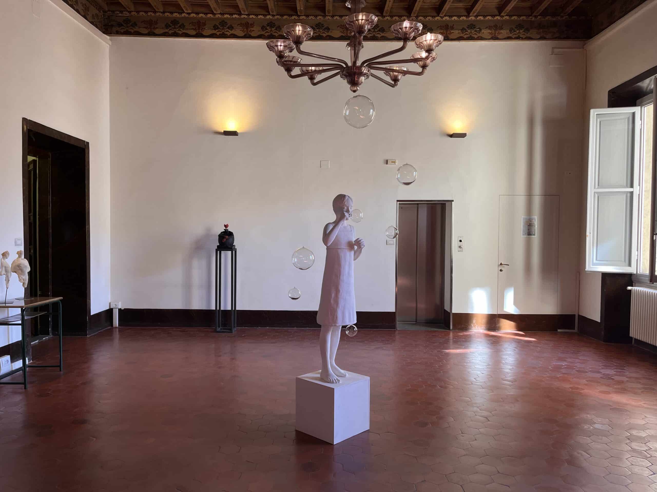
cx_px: 328
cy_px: 246
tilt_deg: -2.2
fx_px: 493
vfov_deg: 53.1
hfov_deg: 67.3
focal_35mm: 26
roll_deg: -0.3
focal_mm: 5.1
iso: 64
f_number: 1.6
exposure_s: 1/100
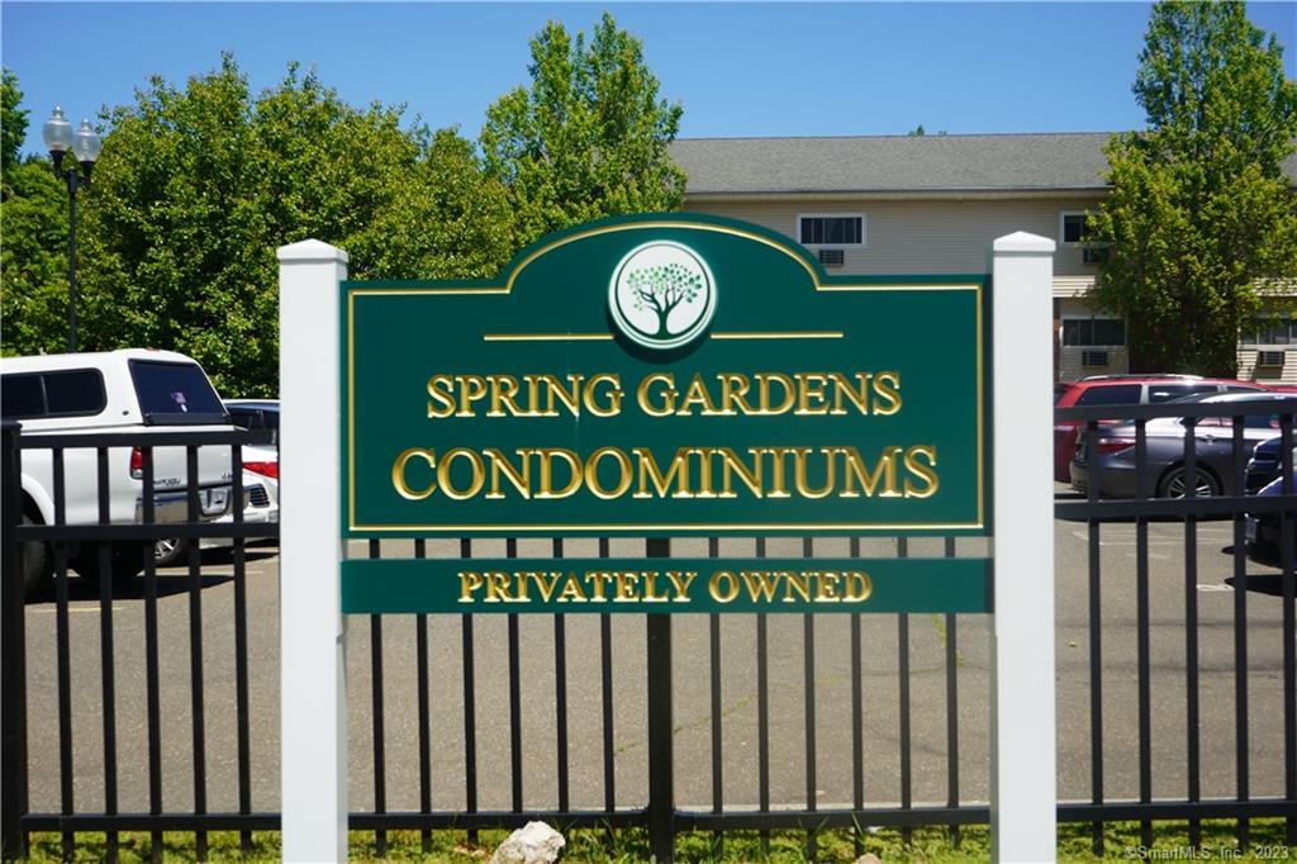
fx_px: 1621
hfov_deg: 43.6
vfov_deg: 29.8
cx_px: 648
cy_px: 432
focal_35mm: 45
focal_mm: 45
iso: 100
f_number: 11
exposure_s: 1/125
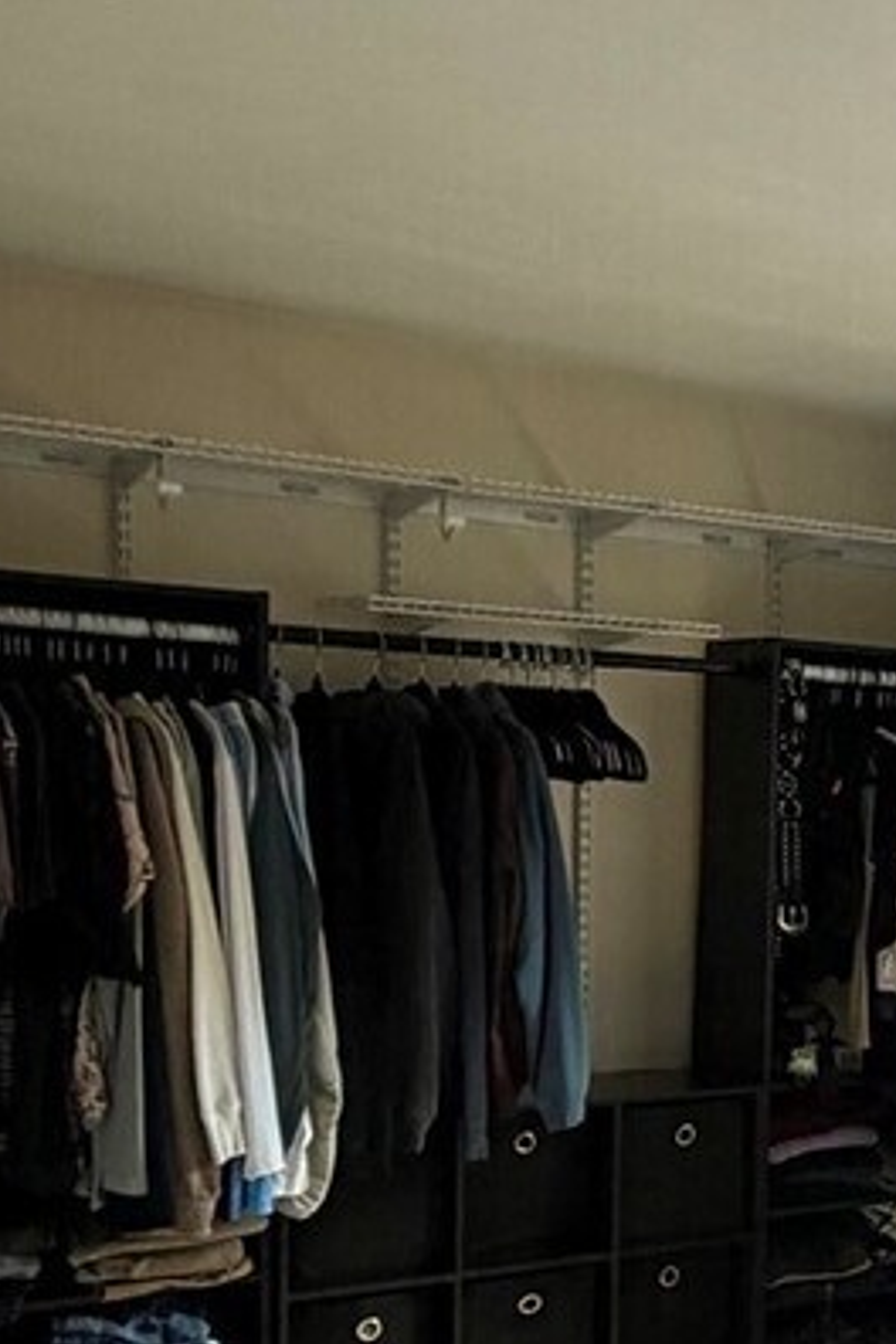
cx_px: 1205
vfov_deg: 36.8
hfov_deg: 22.5
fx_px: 1979
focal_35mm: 53
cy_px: 971
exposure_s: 1/60
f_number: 2.2
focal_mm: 2.22
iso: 320
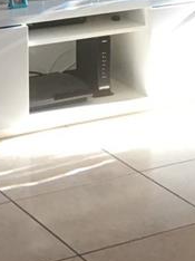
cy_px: -90
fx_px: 1121
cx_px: 183
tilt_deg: -9.7
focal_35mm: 149
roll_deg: -0.1
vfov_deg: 12.8
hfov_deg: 9.9
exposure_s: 1/30
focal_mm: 4.15
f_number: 2.2
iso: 40
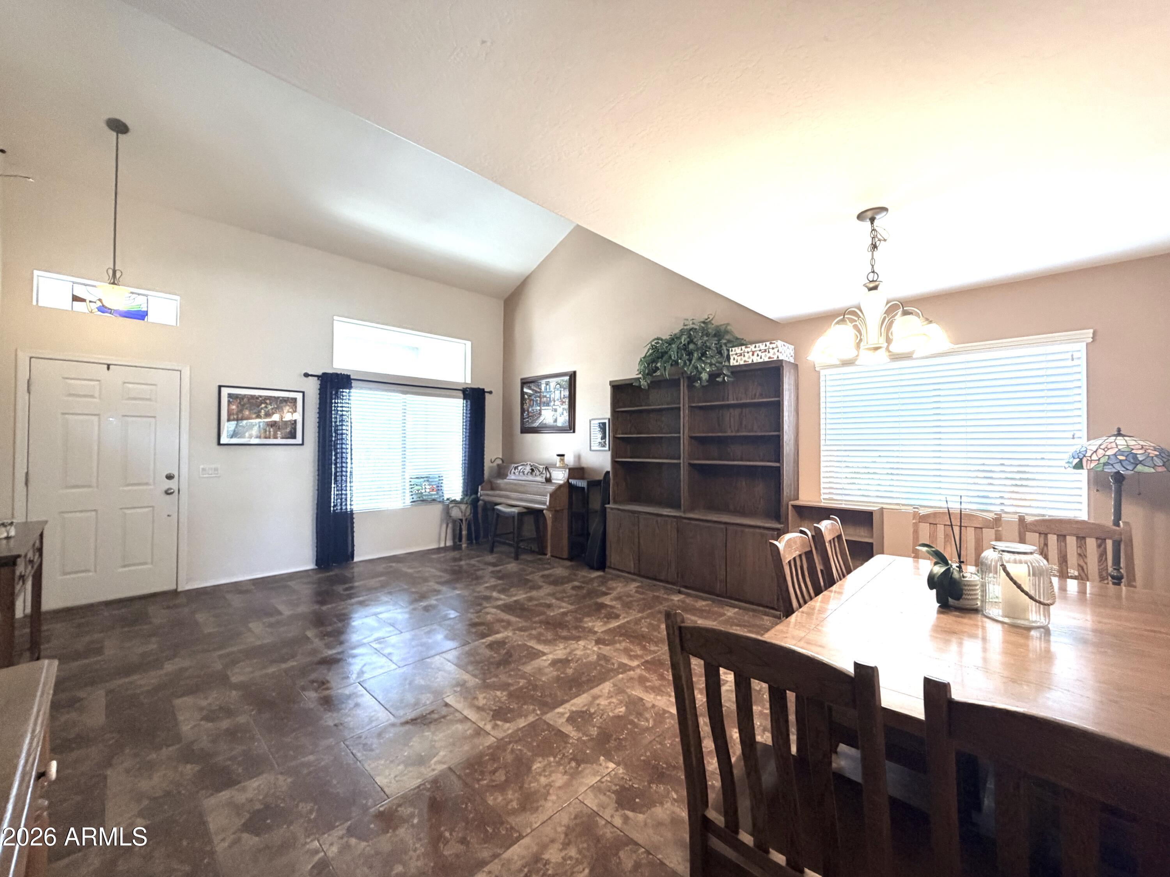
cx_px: 585
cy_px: 438
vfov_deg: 85.7
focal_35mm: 14
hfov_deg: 102.1
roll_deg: -0.3
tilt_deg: +1.3
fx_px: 473
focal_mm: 2.22
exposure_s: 1/60
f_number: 2.2
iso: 250
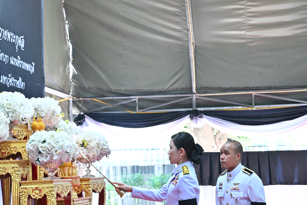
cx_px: 57
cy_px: 100
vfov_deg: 15.2
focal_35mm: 90
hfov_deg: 22.3
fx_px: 768
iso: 2000
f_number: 4
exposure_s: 1/200
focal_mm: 42
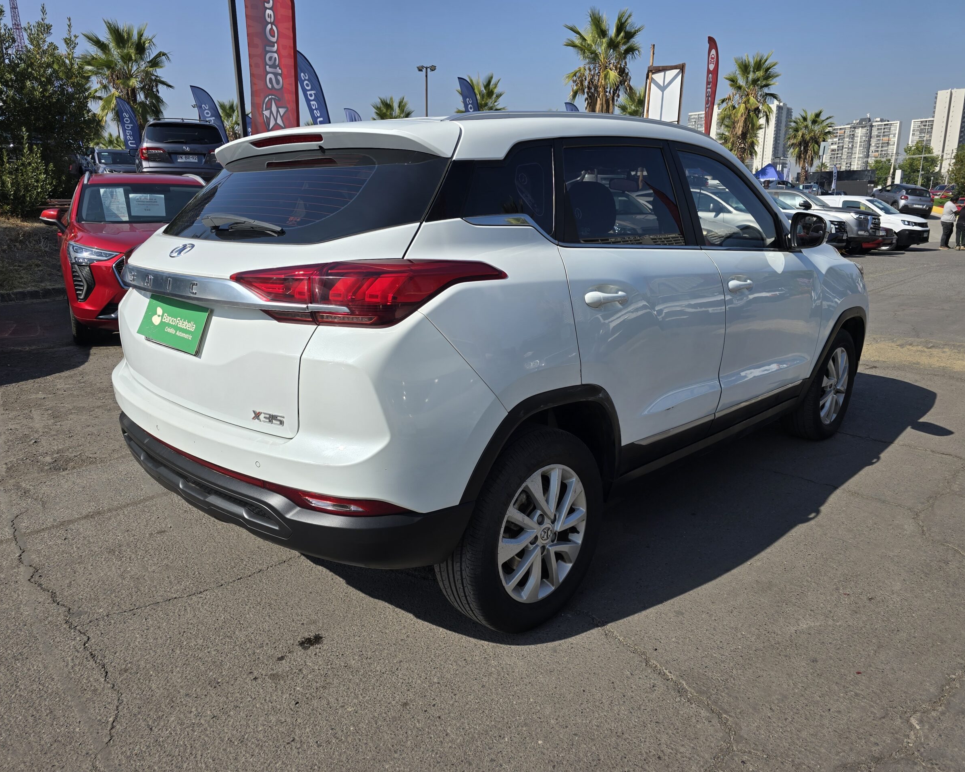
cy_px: 386
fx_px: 685
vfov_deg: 58.8
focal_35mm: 24
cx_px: 459
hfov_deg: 70.2
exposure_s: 1/1011
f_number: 1.7
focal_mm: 6.3
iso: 12
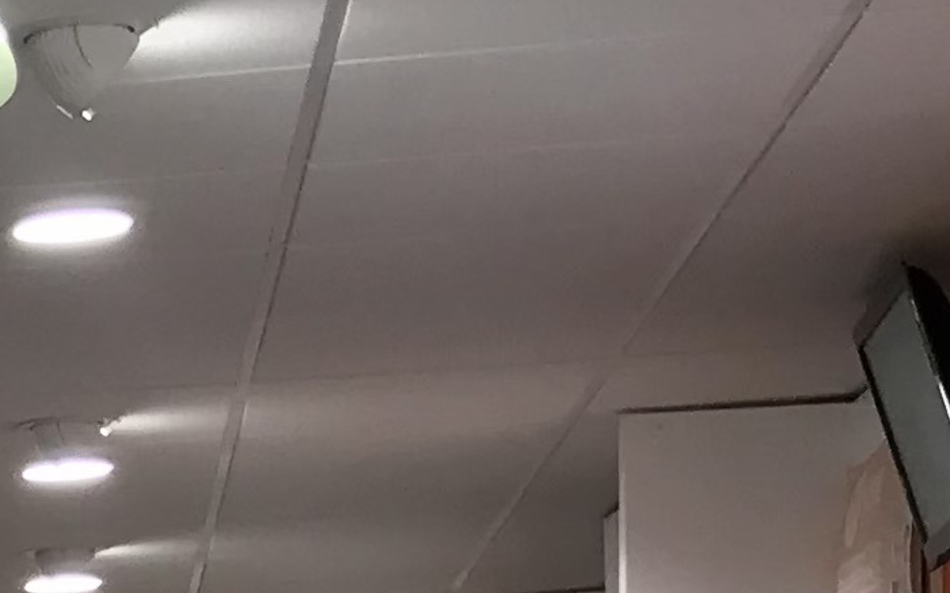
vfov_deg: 7.3
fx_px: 4426
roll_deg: +0.3
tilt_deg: +1.4
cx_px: -1350
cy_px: 1251
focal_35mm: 171
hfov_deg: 10.5
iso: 20
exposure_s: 1/50
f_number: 1.8
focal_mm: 3.99
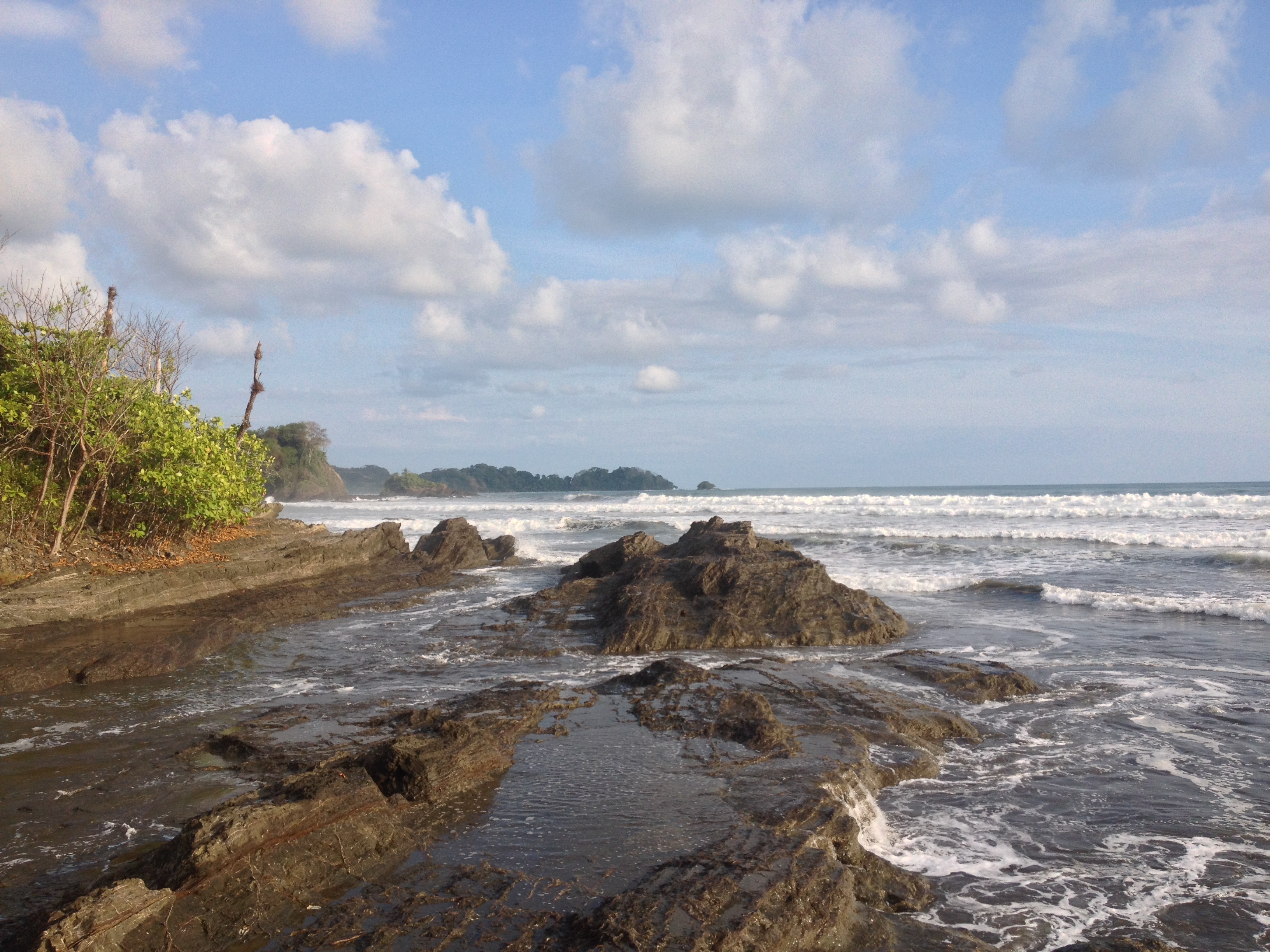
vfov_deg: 40.7
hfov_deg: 52.6
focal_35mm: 35
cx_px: 635
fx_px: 1284
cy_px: 476
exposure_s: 1/1623
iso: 50
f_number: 2.4
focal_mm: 4.28
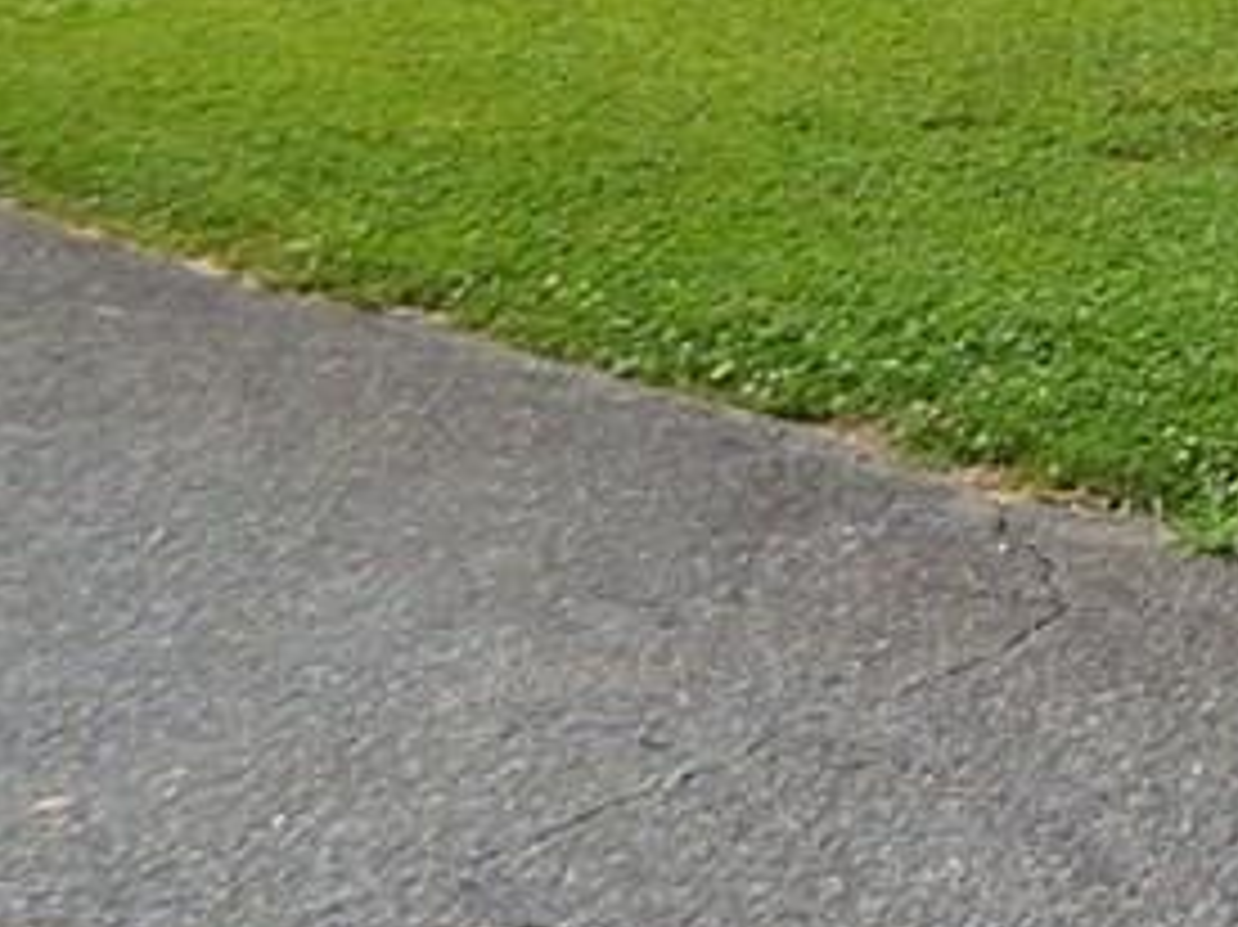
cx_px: 2008
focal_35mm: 82
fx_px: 2931
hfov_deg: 19.7
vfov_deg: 16.0
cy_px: -594
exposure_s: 1/400
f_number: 6
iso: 125
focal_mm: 4
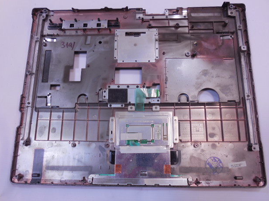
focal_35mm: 27
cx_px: 136
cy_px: 102
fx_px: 210
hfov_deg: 65.3
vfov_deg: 51.4
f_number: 3.5
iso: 160
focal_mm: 4.6
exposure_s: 1/30
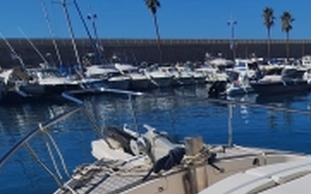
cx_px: 271
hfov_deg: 43.7
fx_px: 356
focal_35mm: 42
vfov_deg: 24.2
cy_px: 288
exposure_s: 1/3344
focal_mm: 1.74
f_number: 2.2
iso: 40
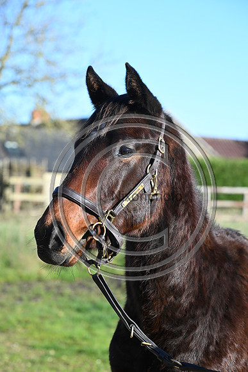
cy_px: 186
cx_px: 124
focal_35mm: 105
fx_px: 1084
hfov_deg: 13.0
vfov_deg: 19.5
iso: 640
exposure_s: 1/1250
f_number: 5.6
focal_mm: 105
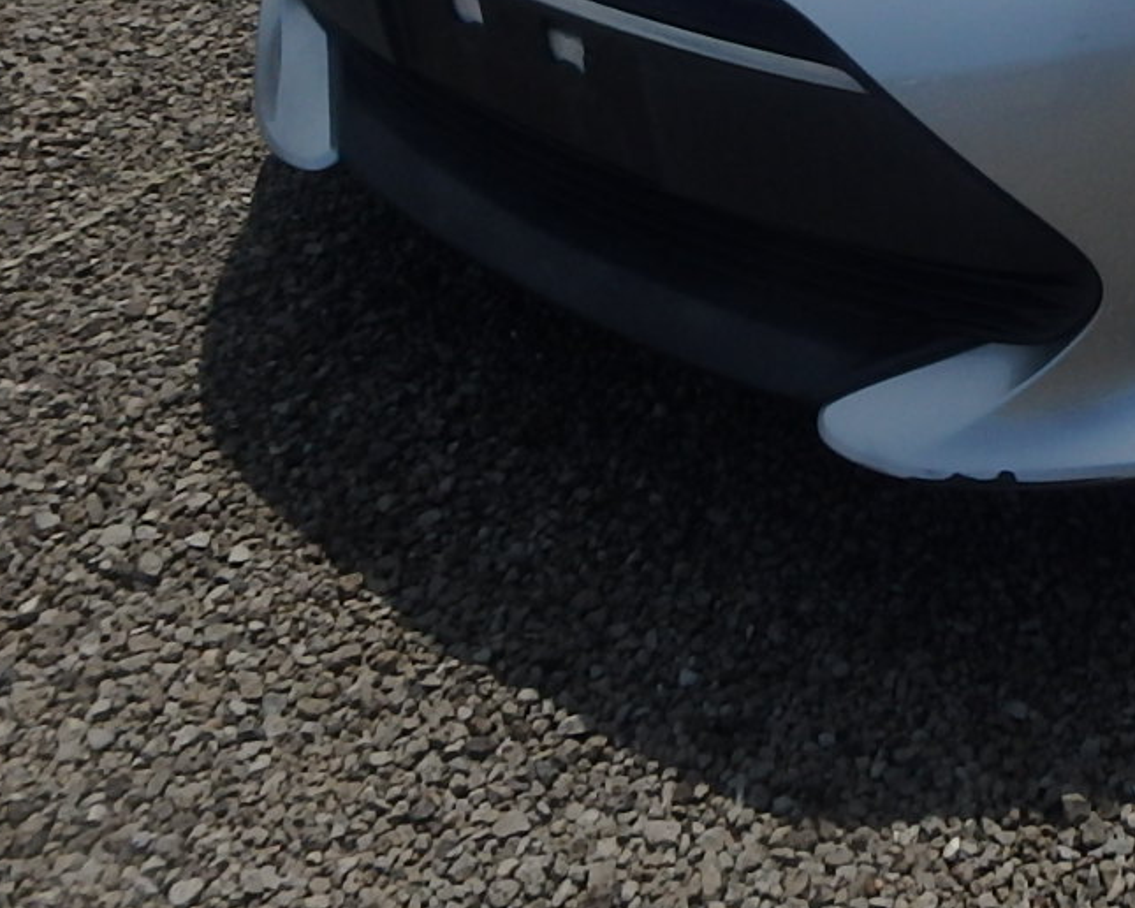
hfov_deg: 28.4
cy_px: -315
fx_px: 2049
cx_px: 1212
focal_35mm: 61
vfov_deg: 22.1
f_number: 6
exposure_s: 1/800
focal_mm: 3.7
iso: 125
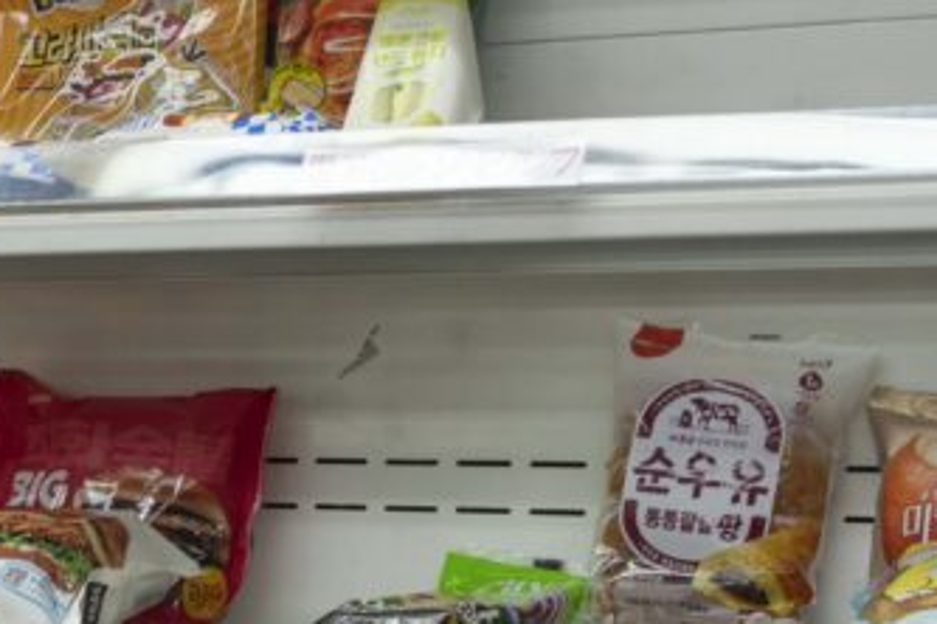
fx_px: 2238
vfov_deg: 15.5
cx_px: 6
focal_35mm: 86
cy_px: 687
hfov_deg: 22.7
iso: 100
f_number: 4
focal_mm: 28
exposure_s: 1/60
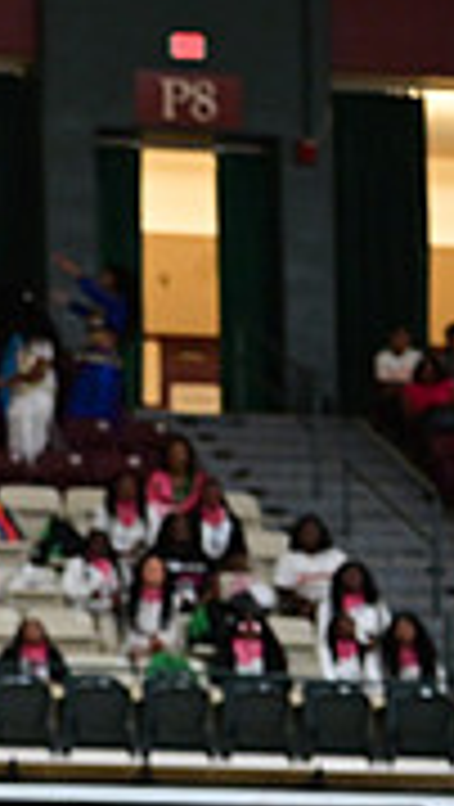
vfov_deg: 9.0
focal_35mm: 237
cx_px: -306
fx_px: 5060
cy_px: 824
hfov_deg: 5.1
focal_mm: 70
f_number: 3.2
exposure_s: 1/1000
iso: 6400
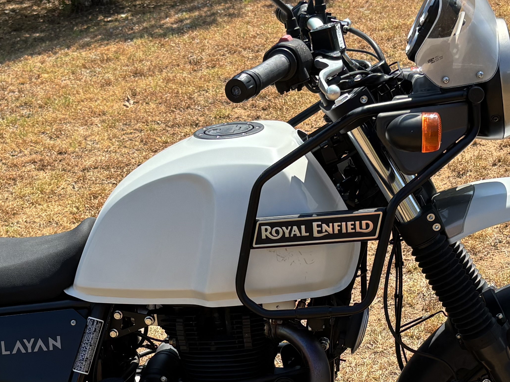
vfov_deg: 20.2
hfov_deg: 26.9
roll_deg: +1.1
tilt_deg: -29.8
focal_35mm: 72
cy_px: 307
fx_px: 1061
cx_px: 180
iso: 50
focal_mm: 5.96
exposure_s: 1/1362
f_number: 1.6
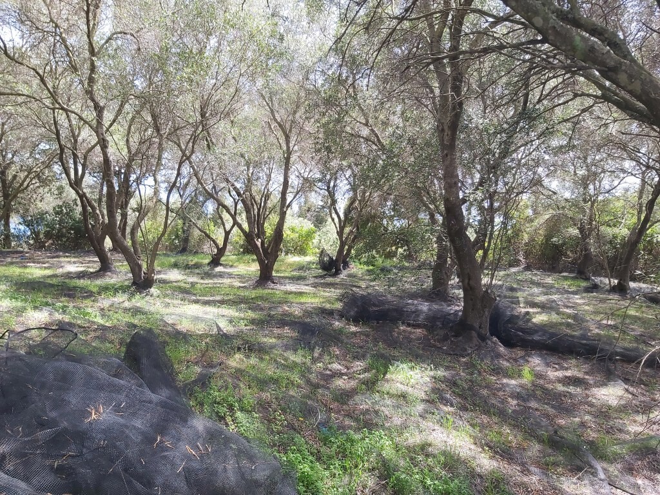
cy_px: 248
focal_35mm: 26
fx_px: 496
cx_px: 330
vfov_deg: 53.1
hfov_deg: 67.3
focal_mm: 3.92
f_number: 1.7
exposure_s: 1/258
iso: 64
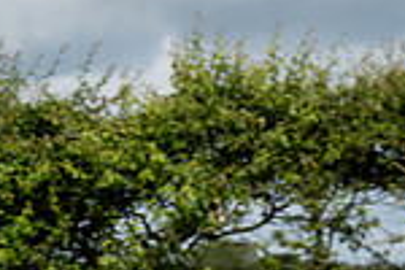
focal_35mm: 270
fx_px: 3037
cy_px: 231
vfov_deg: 5.1
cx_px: -108
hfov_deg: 7.6
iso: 100
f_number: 3.5
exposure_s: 1/1000
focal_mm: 70
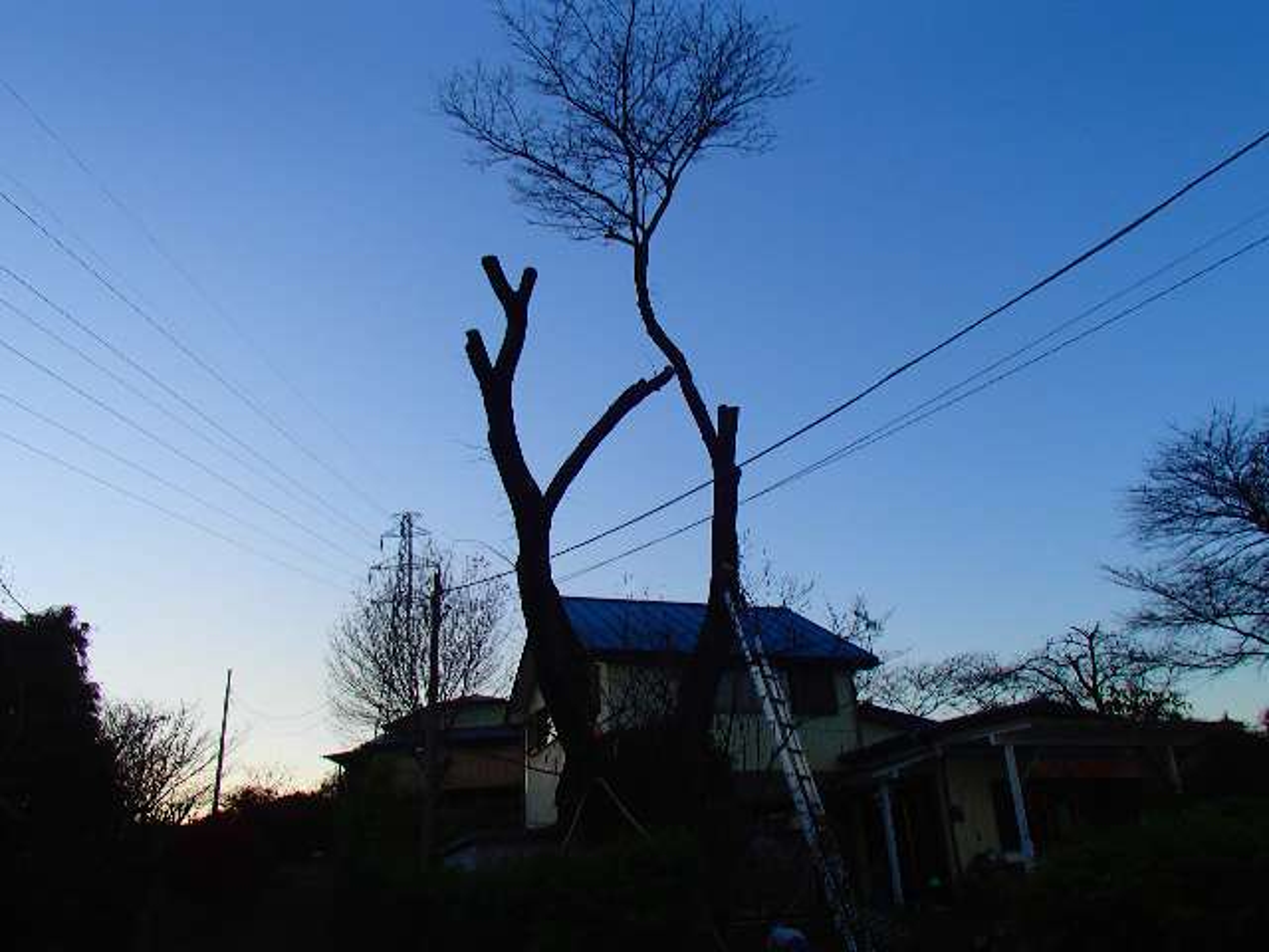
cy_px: 476
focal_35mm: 28
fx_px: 1026
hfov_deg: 63.4
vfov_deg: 49.7
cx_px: 634
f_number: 3.9
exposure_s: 1/200
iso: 100
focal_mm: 5
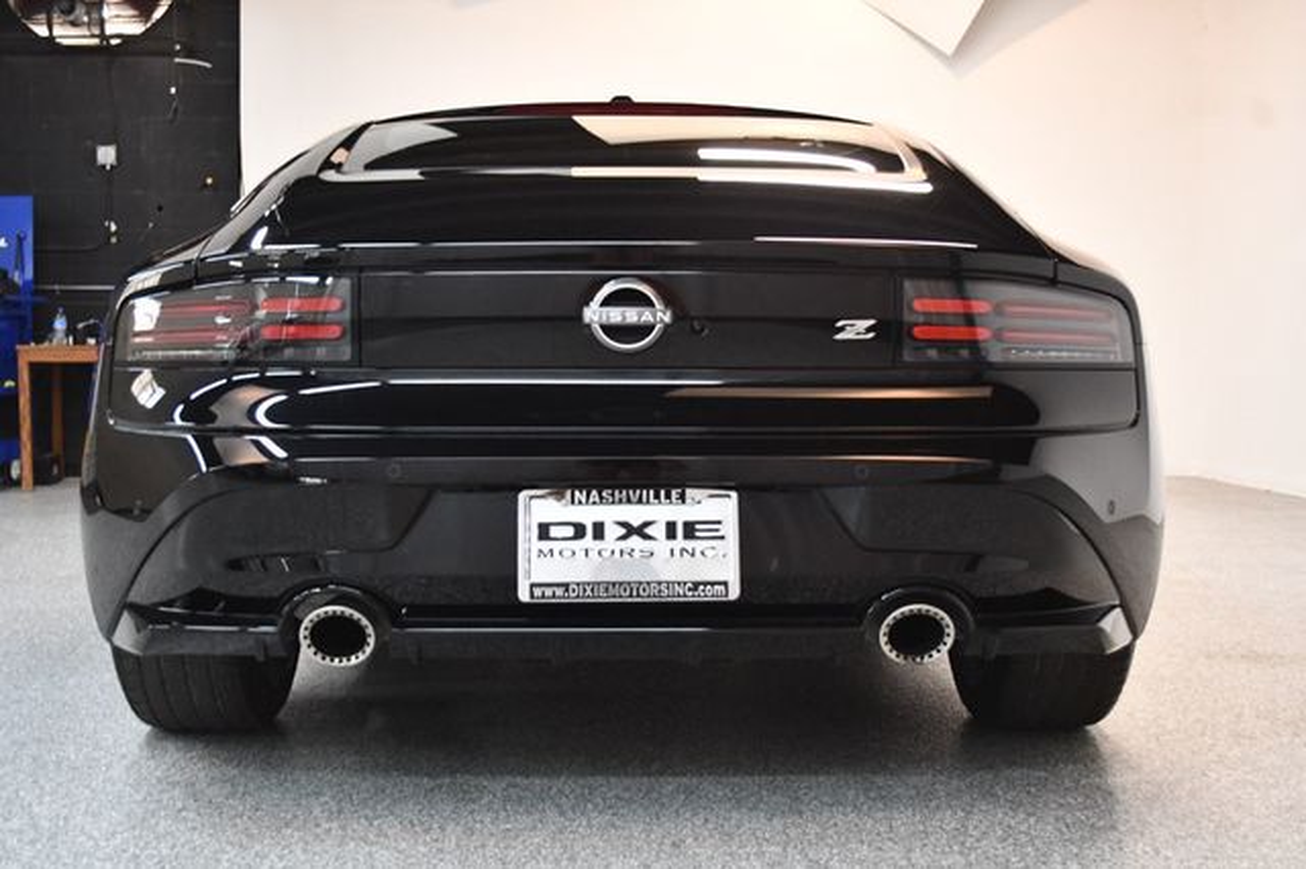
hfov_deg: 43.6
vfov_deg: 29.8
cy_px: 434
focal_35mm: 45
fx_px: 1632
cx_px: 653
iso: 3200
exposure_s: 1/80
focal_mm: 30
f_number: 4.5
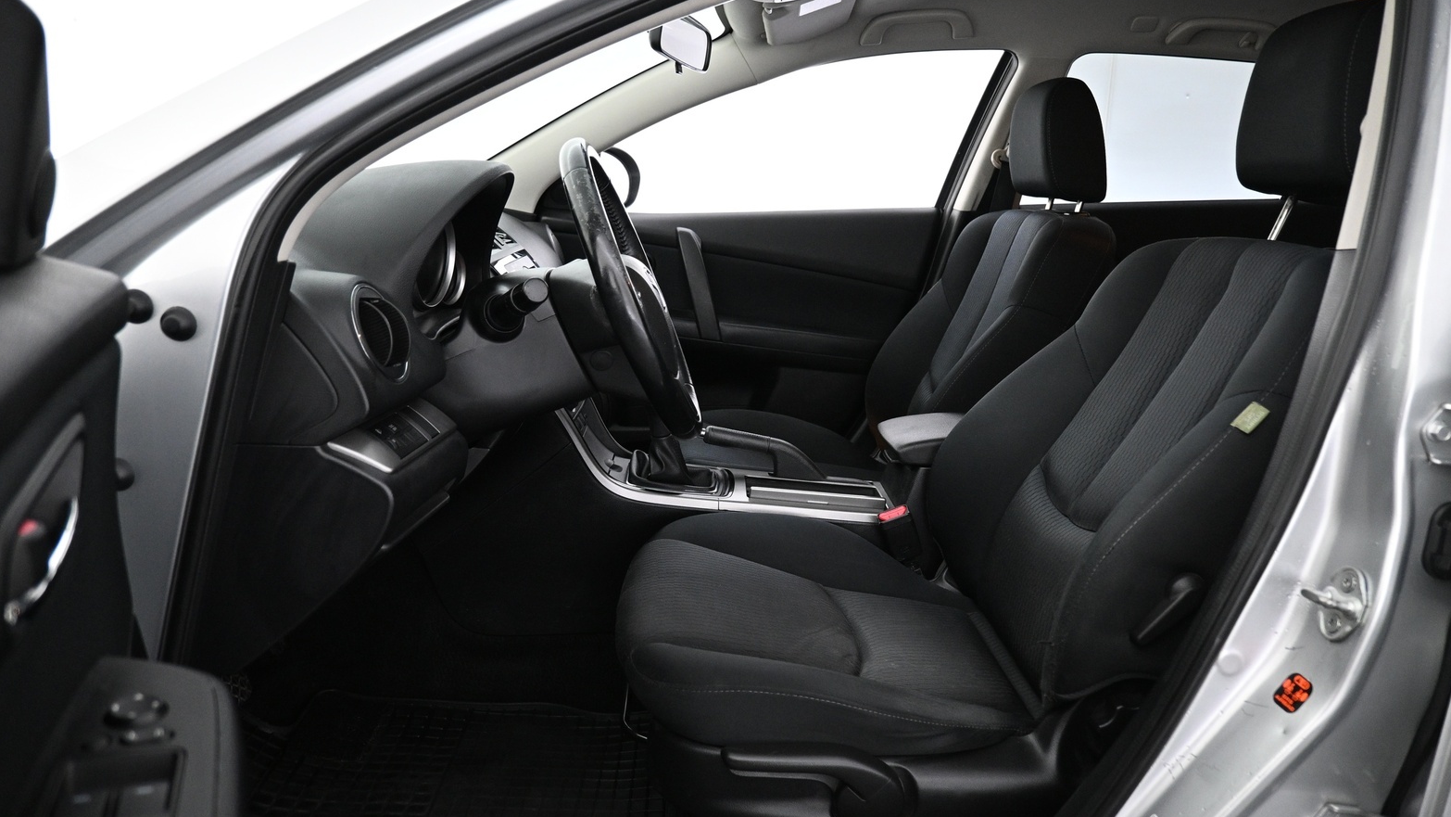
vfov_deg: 44.4
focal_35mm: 26
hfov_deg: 71.9
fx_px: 1000
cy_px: 409
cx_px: 750
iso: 1600
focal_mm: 16
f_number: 3.5
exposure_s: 1/30
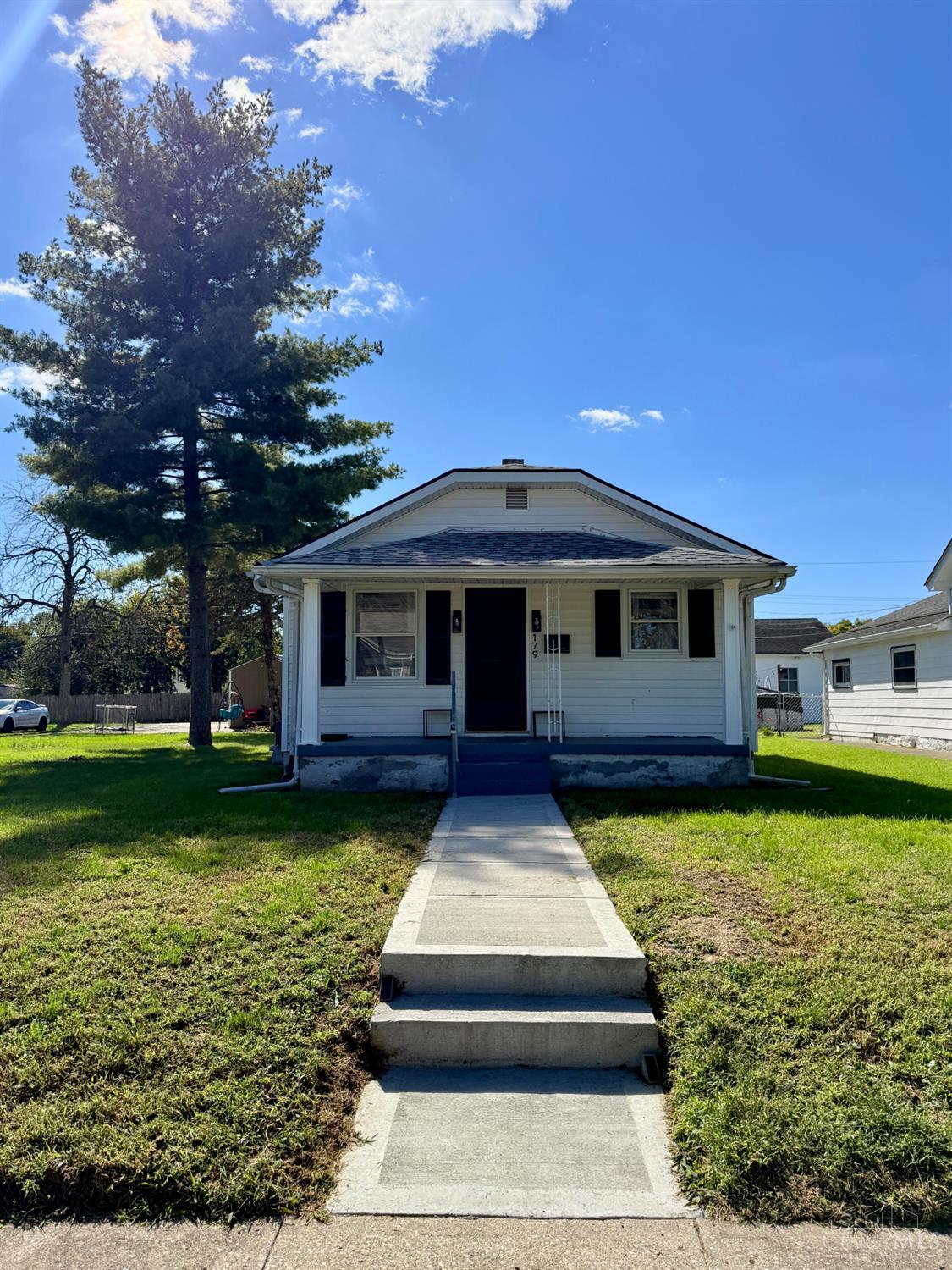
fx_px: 880
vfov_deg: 71.6
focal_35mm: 24
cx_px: 476
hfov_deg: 56.8
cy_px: 635
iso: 100
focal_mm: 6.76
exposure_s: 1/8130
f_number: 1.78
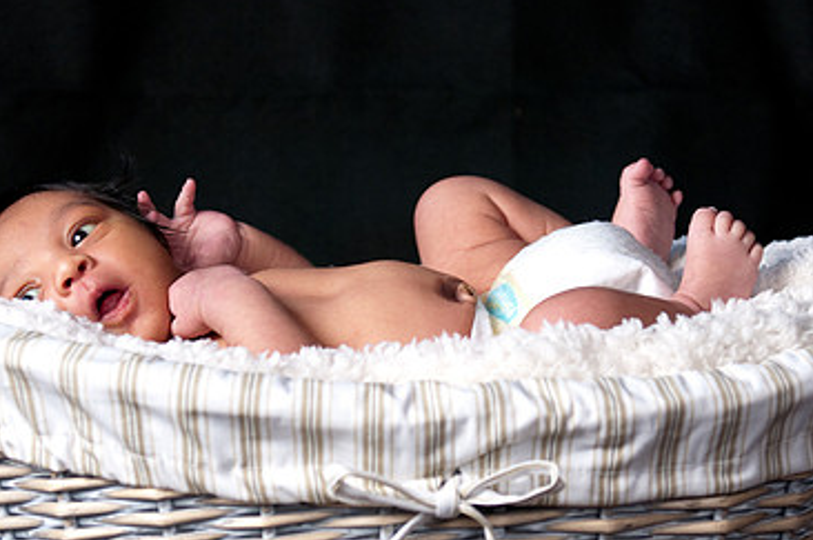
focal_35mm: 114
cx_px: 391
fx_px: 2571
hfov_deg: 18.0
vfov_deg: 12.0
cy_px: 277
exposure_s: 1/40
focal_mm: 48
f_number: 2.8
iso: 200
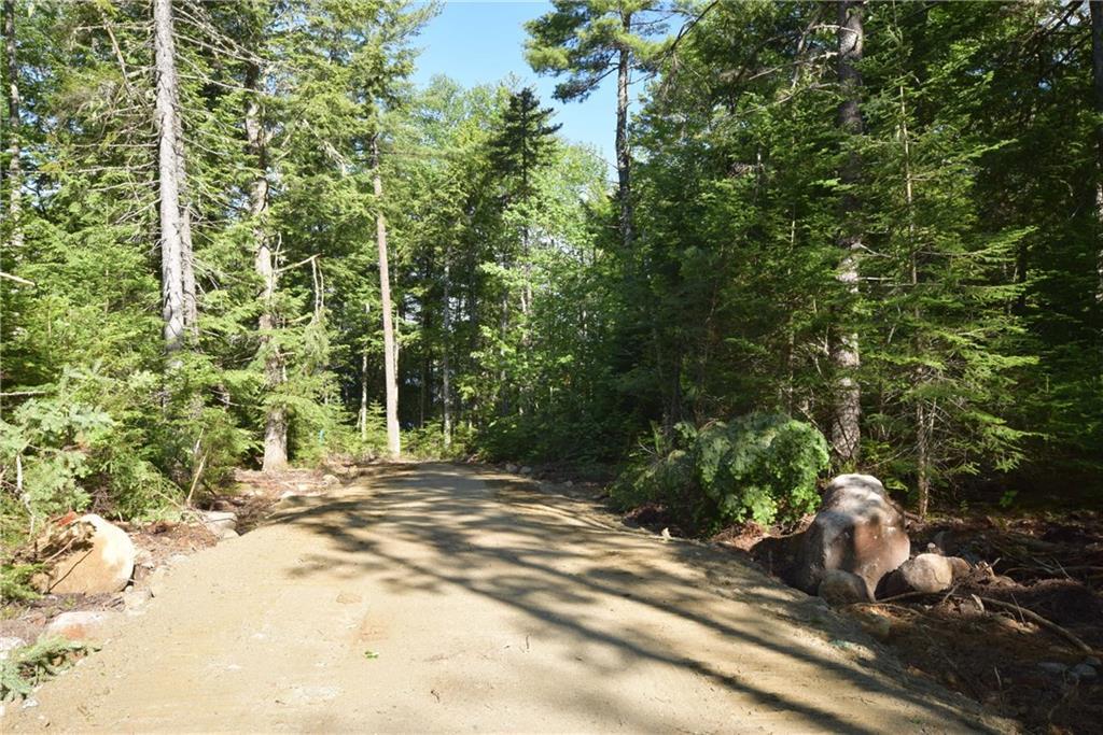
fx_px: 919
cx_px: 552
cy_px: 368
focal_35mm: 30
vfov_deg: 43.6
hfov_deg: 61.9
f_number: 10
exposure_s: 1/15
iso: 100
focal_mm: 20
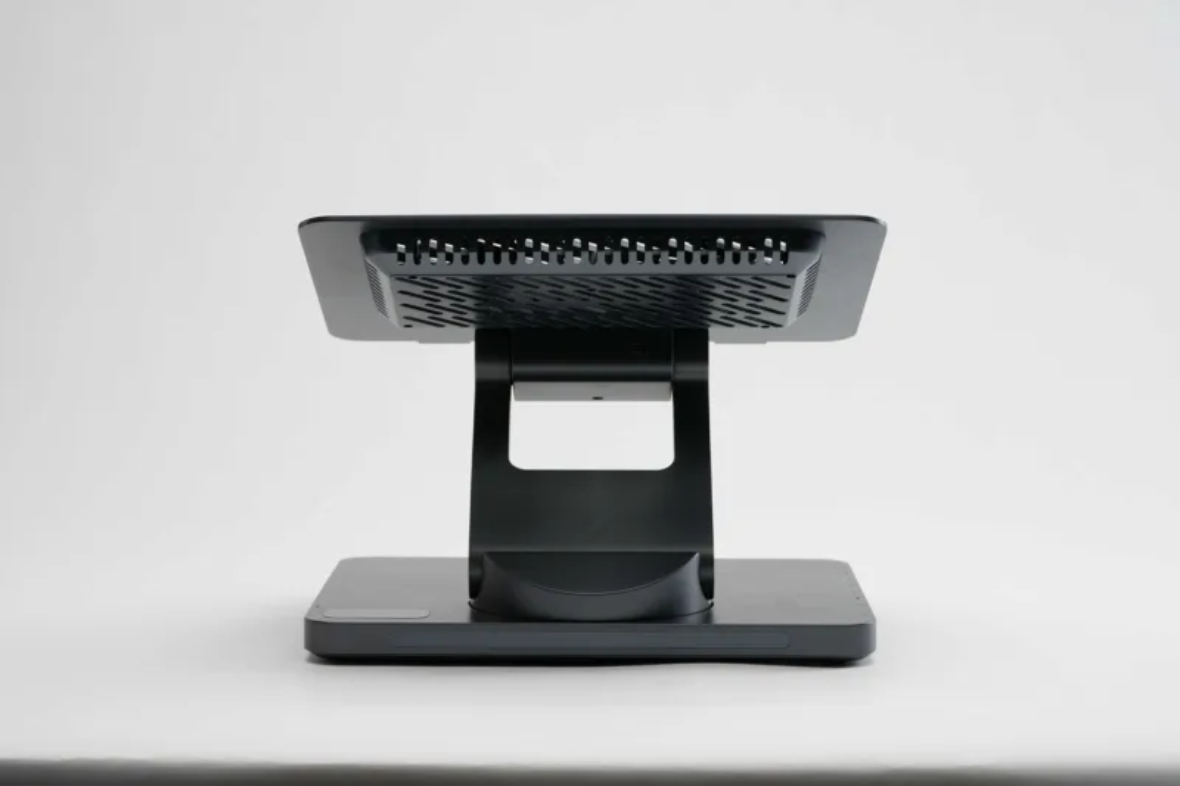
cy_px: 393
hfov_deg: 22.6
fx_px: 2949
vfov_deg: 15.2
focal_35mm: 90
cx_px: 590
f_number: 11
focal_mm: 90
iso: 100
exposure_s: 1/160
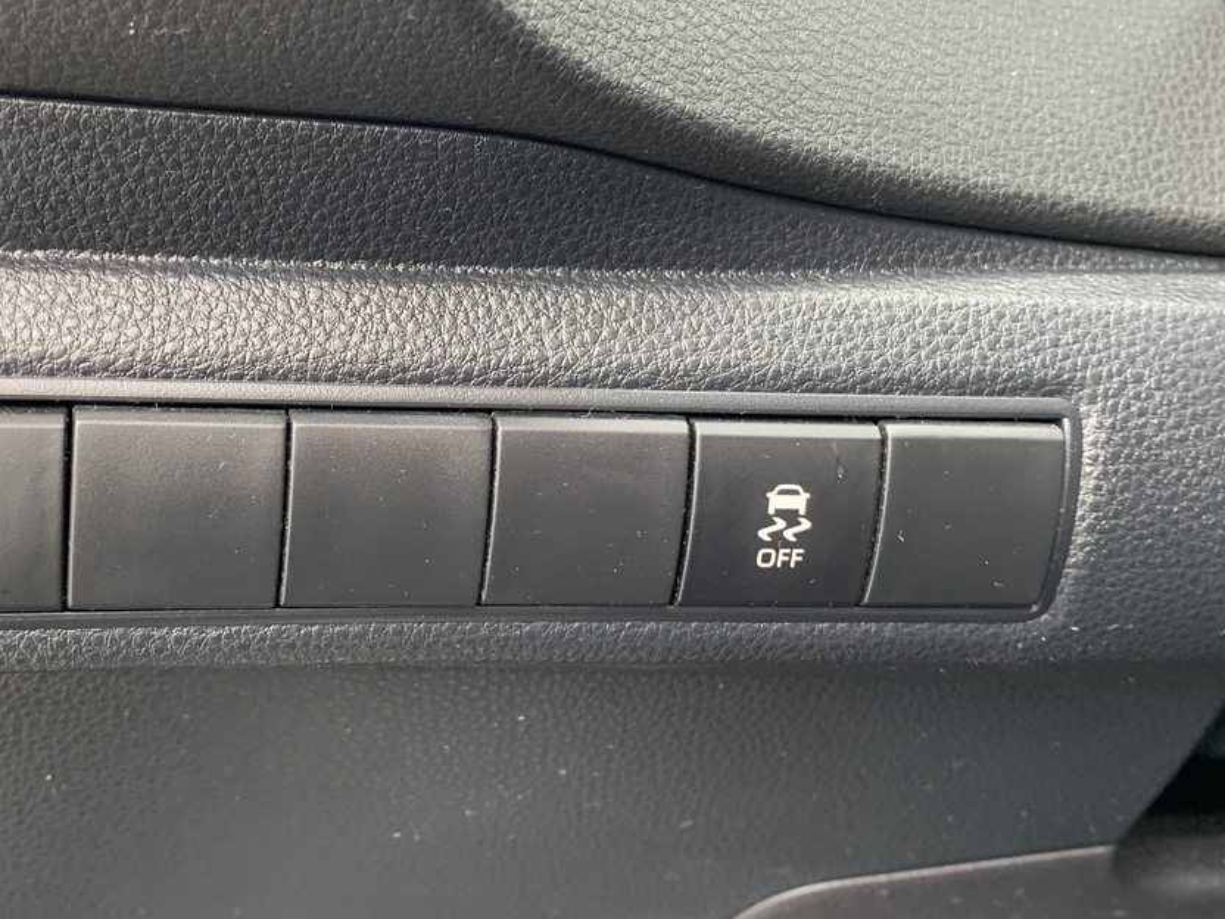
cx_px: 424
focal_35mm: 45
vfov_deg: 32.0
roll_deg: -3.3
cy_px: 336
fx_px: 1592
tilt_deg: -0.2
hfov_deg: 41.6
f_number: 1.8
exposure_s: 1/60
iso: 125
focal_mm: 4.25
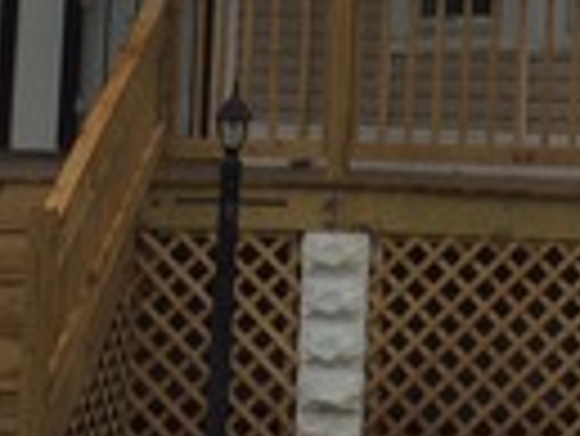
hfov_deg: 13.0
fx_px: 2499
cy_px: -225
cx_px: 647
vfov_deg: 9.7
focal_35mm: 149
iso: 32
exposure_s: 1/1208
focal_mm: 4.12
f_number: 2.2
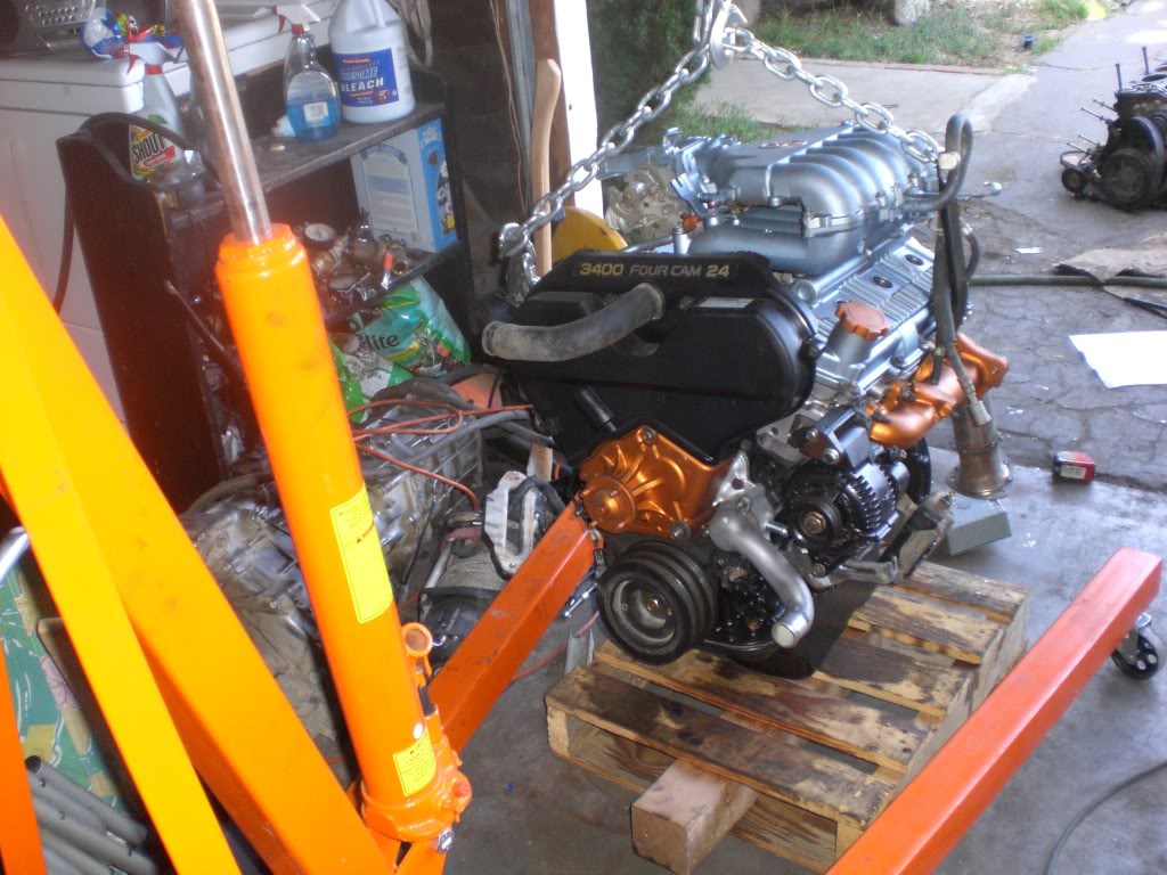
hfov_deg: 49.0
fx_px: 1281
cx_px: 584
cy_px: 438
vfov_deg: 37.7
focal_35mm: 38
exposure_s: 1/60
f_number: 3.1
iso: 200
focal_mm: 6.3
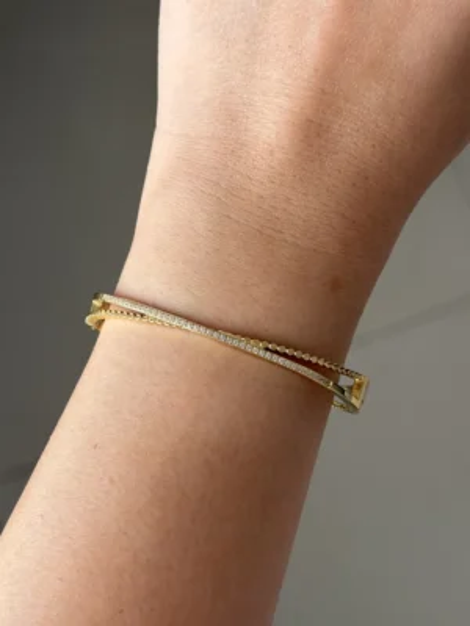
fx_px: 869
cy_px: 313
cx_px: 235
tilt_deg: -74.0
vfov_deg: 39.7
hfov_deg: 30.3
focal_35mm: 48
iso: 80
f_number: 1.78
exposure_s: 1/196
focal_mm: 6.76
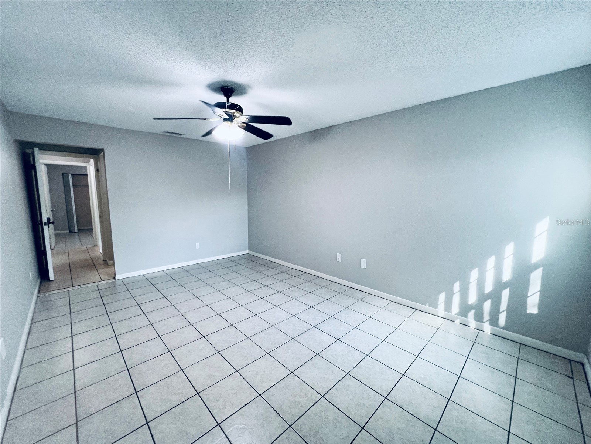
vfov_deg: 89.9
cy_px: 222
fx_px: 222
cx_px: 296
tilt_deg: -7.8
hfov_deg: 106.2
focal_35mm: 13
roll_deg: -1.0
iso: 160
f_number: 1.8
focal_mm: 1.57
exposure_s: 1/120
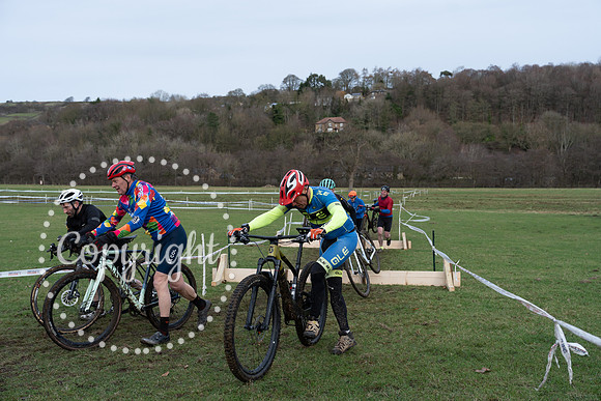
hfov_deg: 54.4
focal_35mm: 35
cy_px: 200
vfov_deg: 37.9
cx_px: 300
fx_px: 584
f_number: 4
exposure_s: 1/800
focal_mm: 35
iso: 640
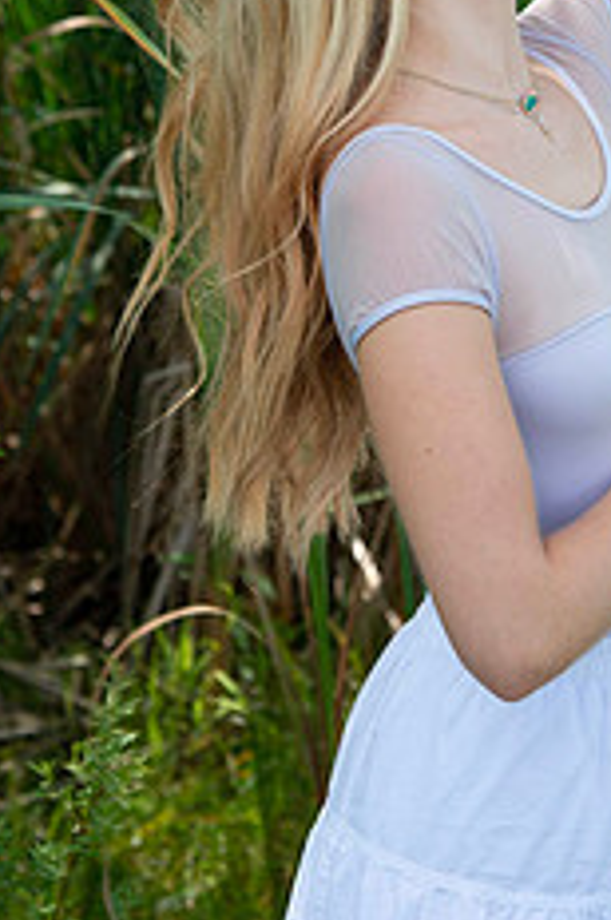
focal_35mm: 136
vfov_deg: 14.9
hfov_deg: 10.0
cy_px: 40
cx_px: 472
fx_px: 3472
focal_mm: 70
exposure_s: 1/250
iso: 160
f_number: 5.6
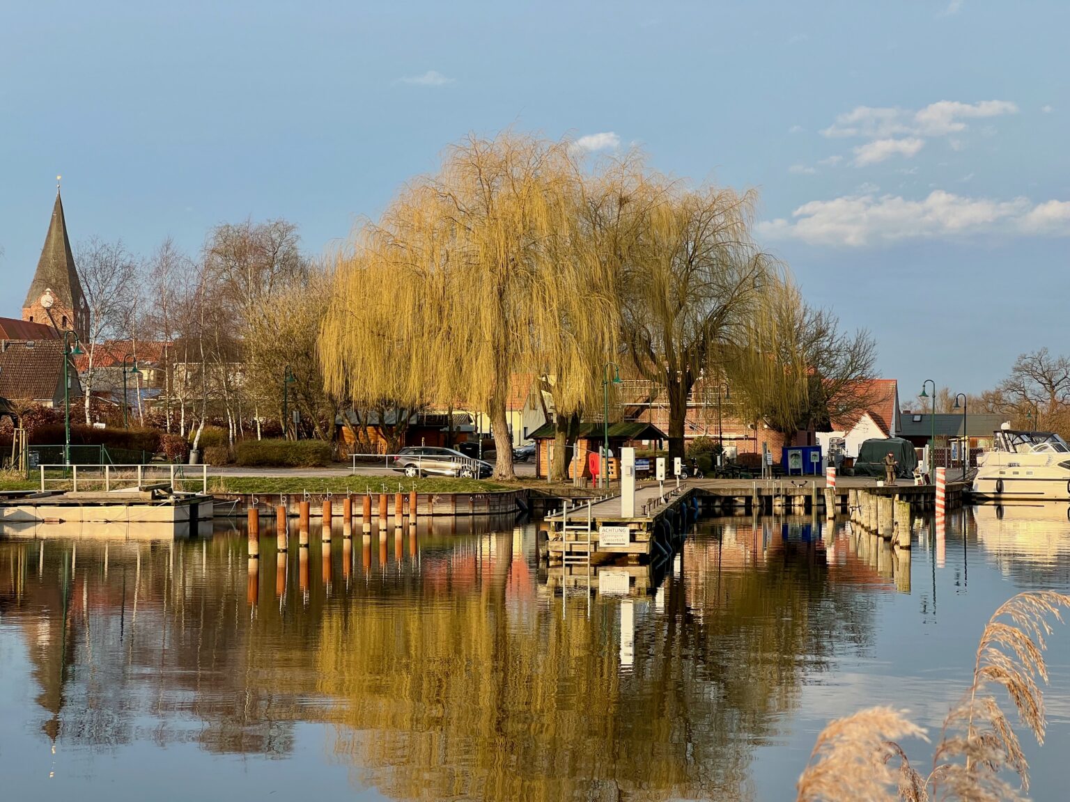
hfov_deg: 25.3
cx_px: 535
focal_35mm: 77
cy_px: 401
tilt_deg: +1.0
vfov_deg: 19.1
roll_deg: +0.4
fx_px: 2380
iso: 32
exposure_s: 1/230
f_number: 2.8
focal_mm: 9
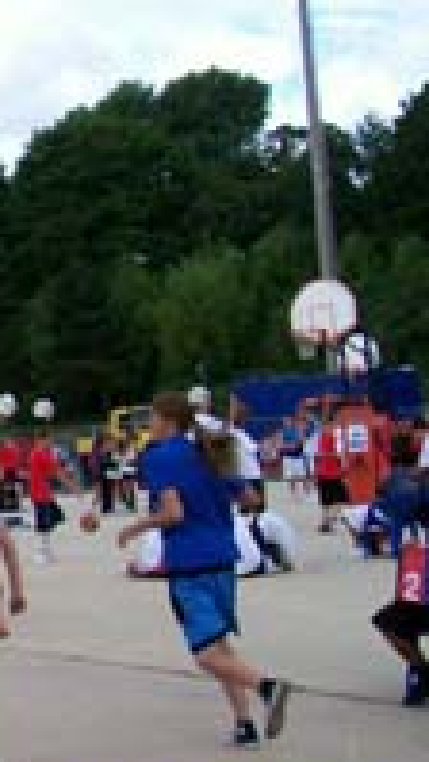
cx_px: -395
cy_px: 364
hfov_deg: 12.8
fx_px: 1698
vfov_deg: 25.3
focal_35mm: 84
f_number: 5.1
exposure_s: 1/277
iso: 80
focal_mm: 5.6
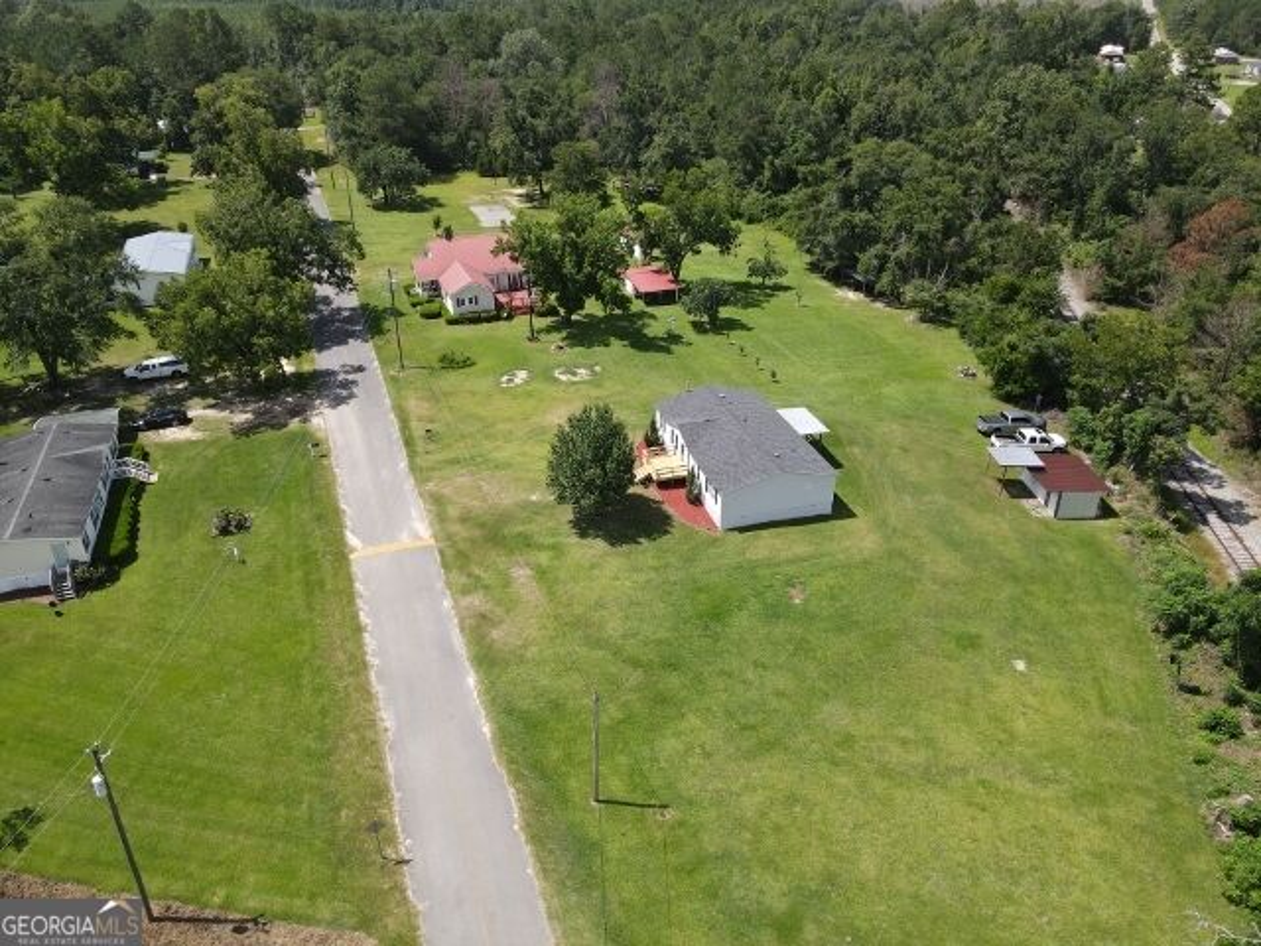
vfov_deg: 56.8
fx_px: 874
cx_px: 630
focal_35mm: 24
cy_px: 473
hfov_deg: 71.6
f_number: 2.8
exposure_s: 1/500
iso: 100
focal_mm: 4.5
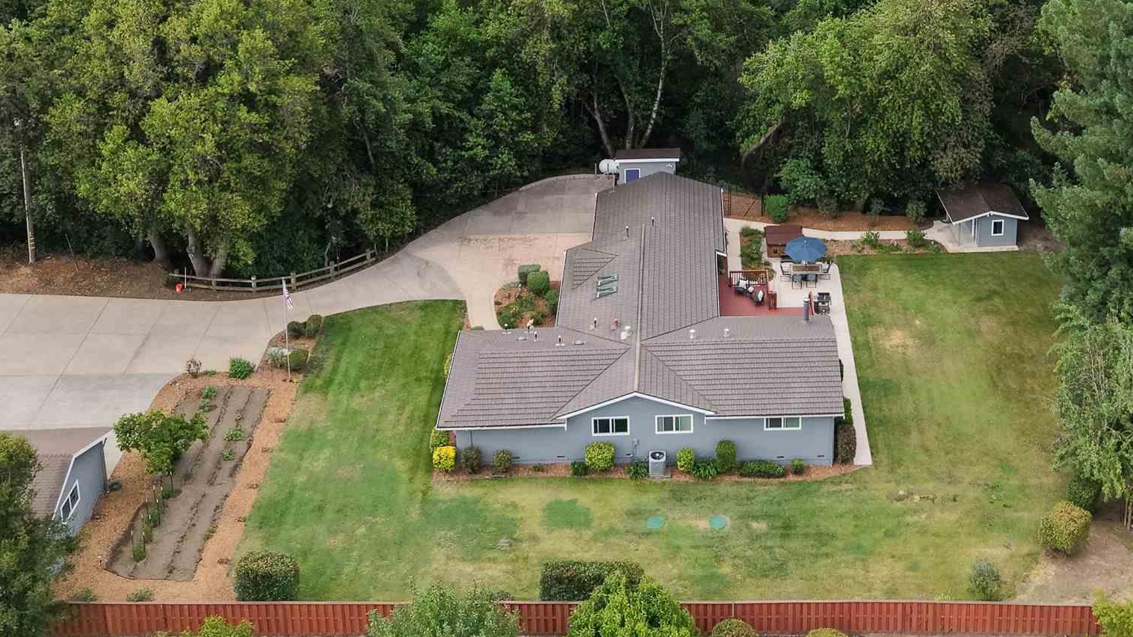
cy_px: -125
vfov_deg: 21.1
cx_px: 755
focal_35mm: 53
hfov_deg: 38.7
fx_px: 1592
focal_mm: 8.67
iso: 390
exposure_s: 1/2000
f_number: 1.8
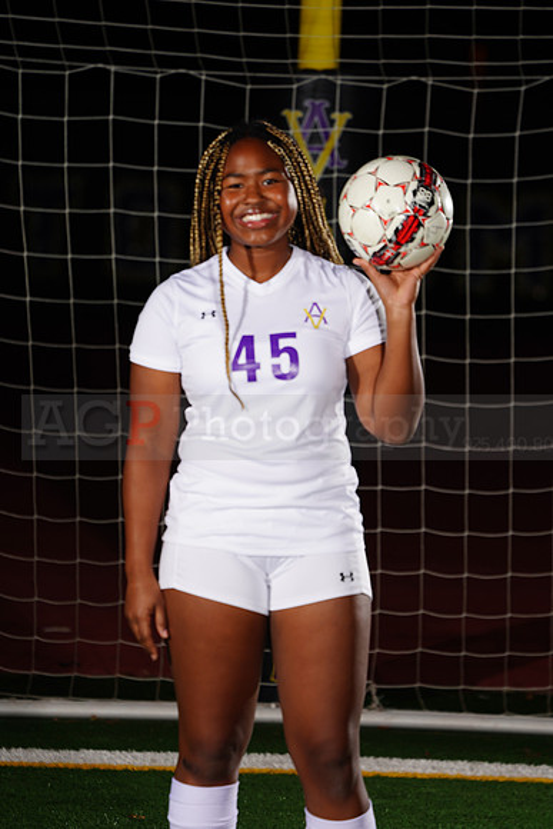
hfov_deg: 4.8
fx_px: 6562
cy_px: 414
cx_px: 276
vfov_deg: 7.2
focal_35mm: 285
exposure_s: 1/200
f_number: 5.6
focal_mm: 285
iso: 200
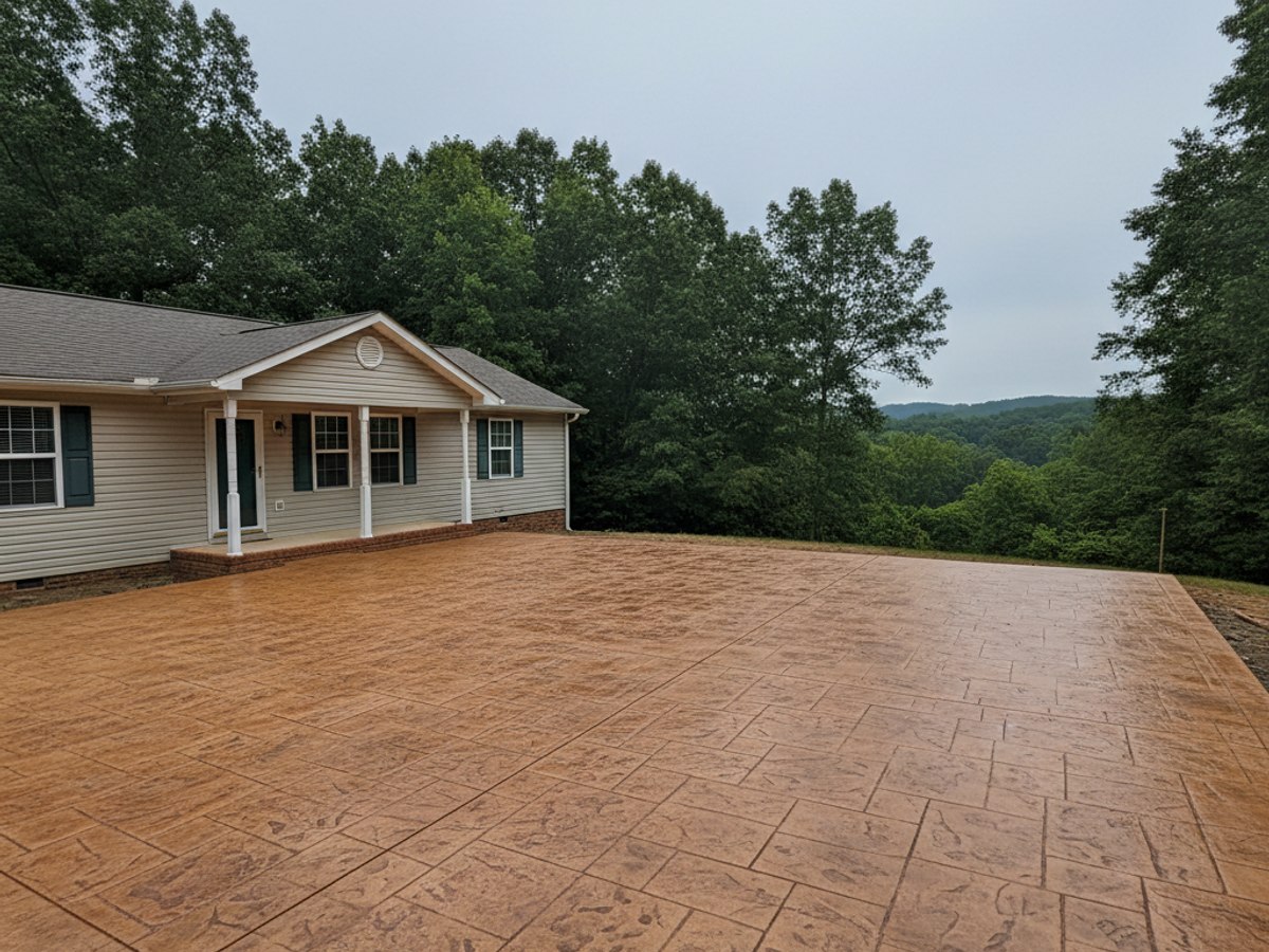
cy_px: 476
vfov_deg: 53.1
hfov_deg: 67.3
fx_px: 953
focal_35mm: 26
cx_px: 634
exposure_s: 1/122
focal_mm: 5.7
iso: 1572
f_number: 1.6
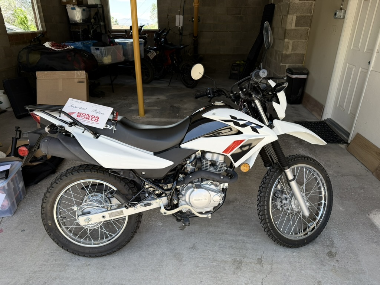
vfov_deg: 56.8
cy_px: 142
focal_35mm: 24
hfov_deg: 71.6
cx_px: 190
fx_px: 263
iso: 100
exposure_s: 1/421
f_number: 1.78
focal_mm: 6.76
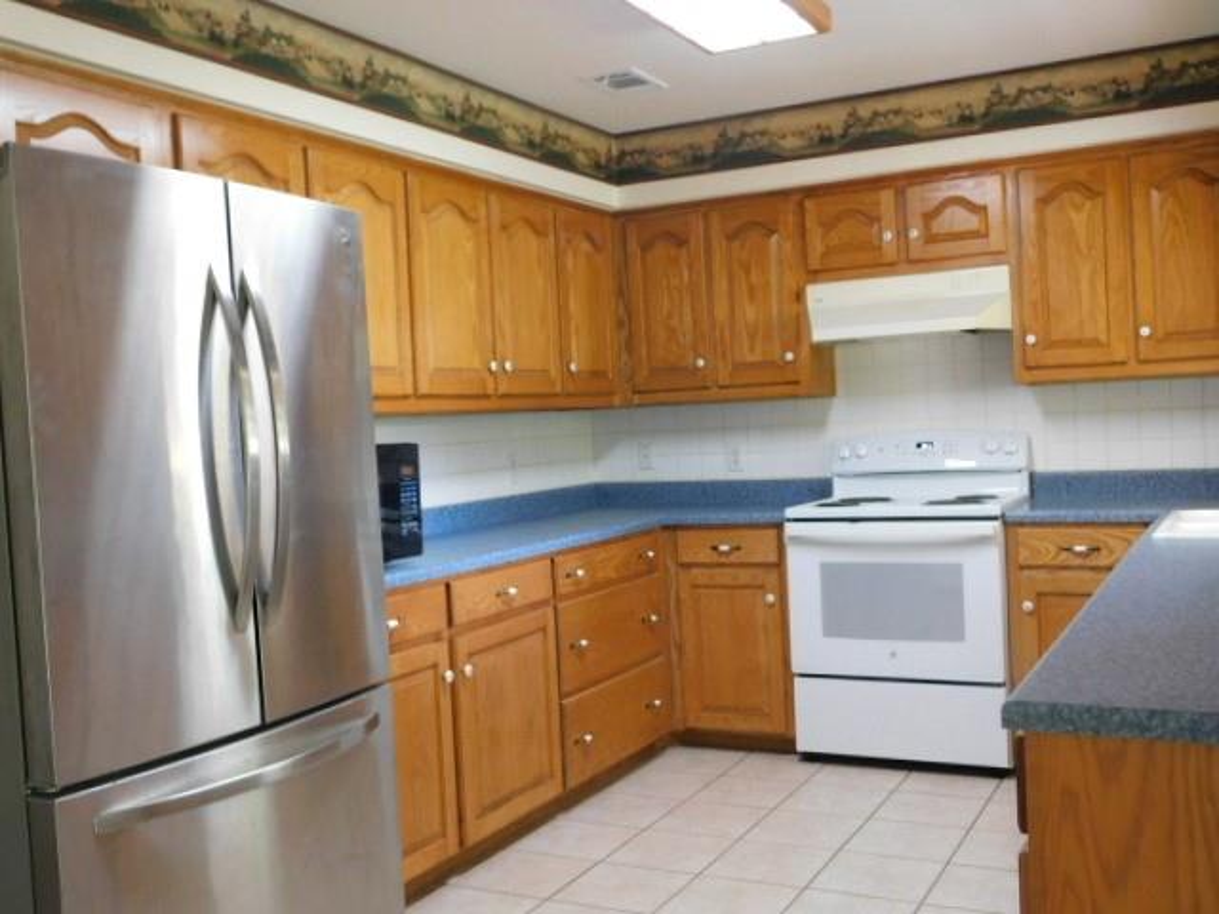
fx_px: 1268
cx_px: 610
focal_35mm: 36
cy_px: 457
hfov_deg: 51.4
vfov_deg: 39.7
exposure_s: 1/13
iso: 400
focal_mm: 6.3
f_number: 3.5
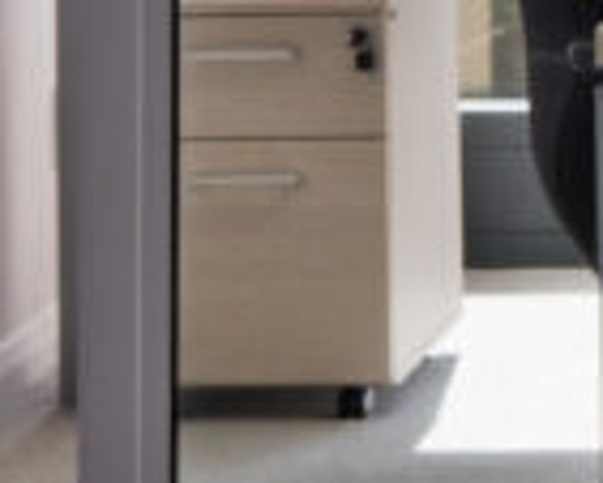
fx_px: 4375
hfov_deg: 7.6
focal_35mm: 245
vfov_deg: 6.2
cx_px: 1155
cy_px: -353
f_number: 13
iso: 200
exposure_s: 1/15
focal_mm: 24
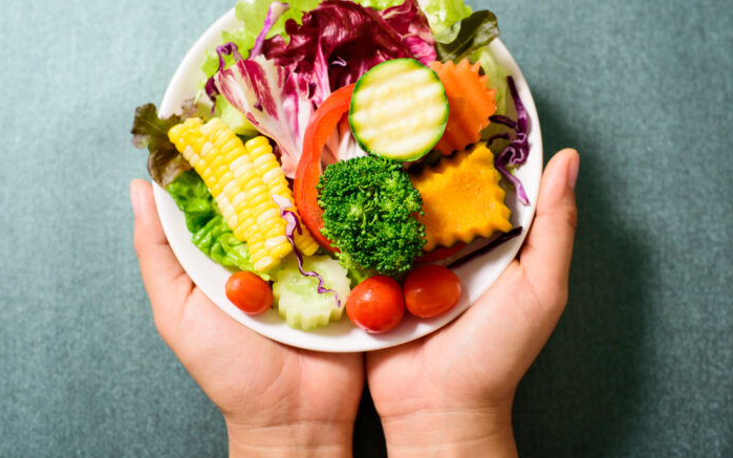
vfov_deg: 23.1
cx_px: 372
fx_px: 1119
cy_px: 194
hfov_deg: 36.3
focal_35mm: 56
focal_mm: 50
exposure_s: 1/125
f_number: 5
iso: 100
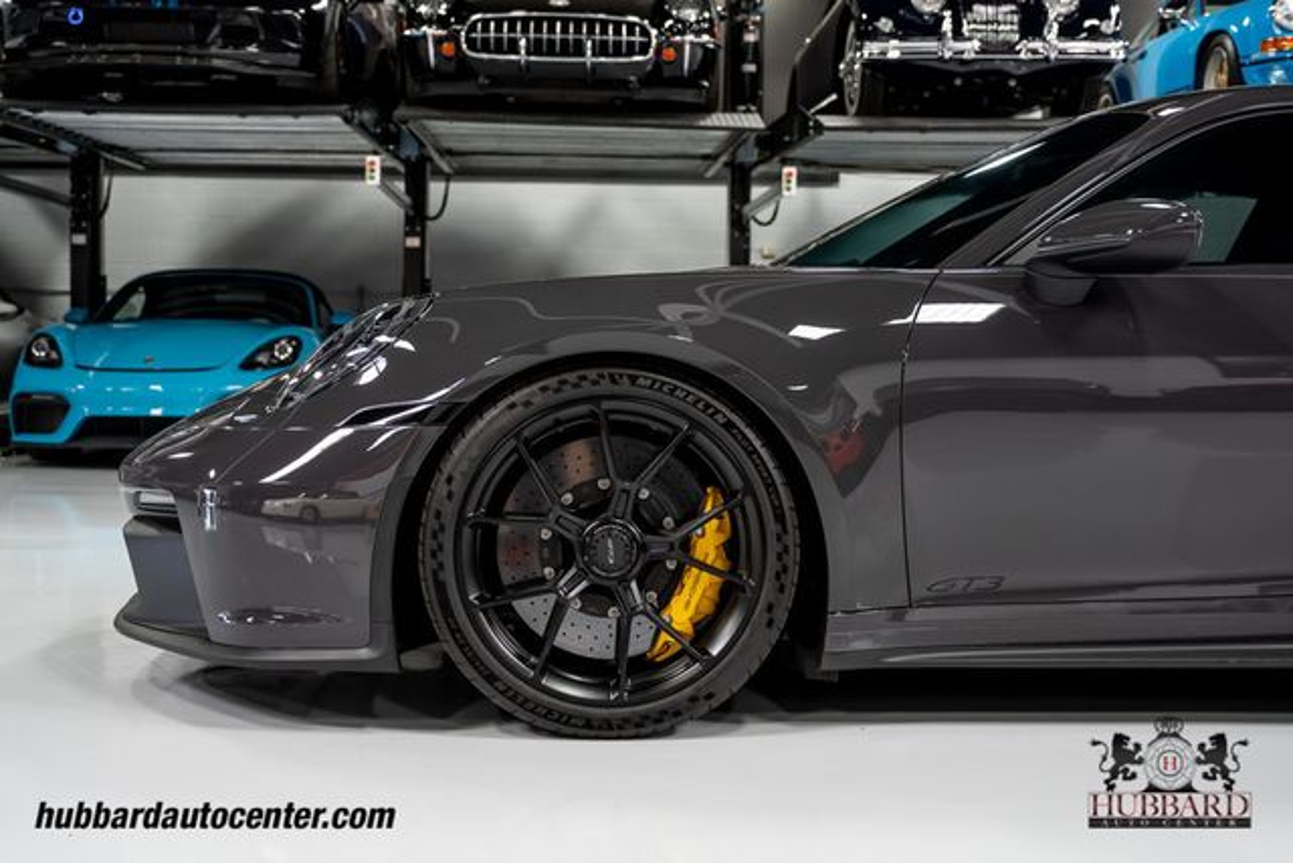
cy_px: 432
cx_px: 646
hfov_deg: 43.6
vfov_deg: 29.9
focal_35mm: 45
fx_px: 1617
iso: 800
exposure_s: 1/60
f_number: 4
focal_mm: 45
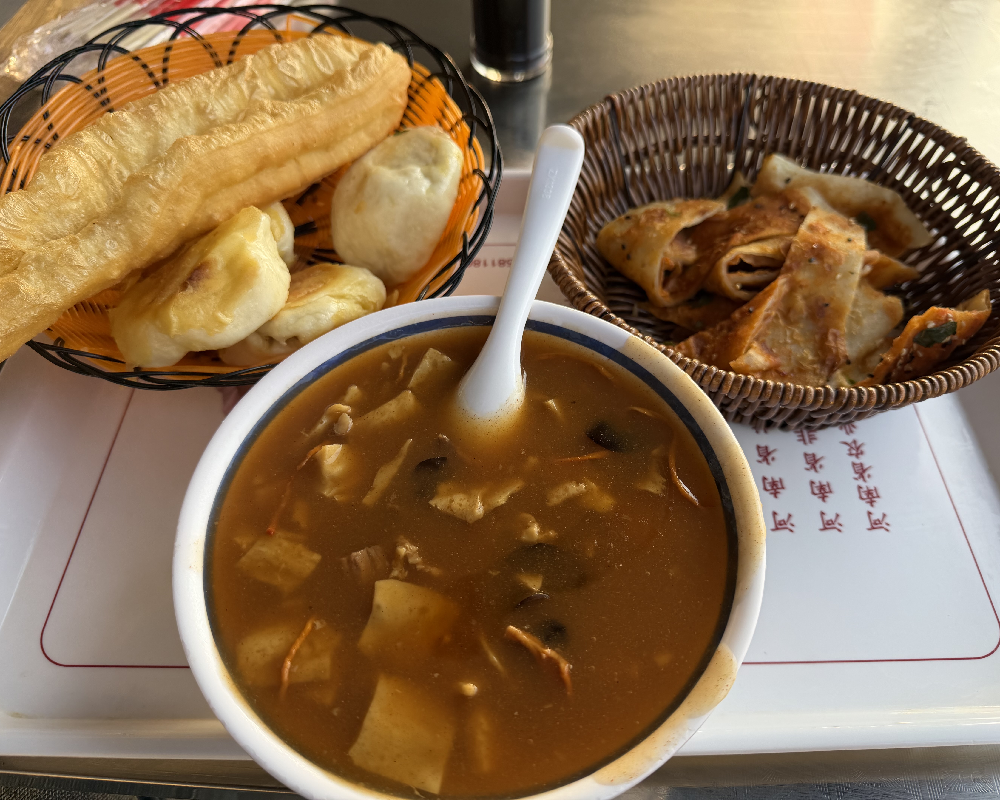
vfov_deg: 56.8
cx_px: 523
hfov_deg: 68.1
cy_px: 400
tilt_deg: -52.5
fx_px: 740
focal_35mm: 25
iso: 100
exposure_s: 1/365
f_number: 1.78
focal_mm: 6.76
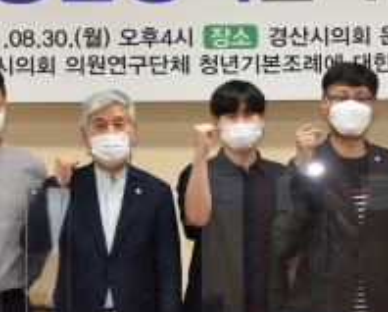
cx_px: 339
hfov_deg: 16.4
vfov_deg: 13.3
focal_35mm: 116
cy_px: 133
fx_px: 1334
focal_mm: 35
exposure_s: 1/80
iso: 800
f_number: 4.5
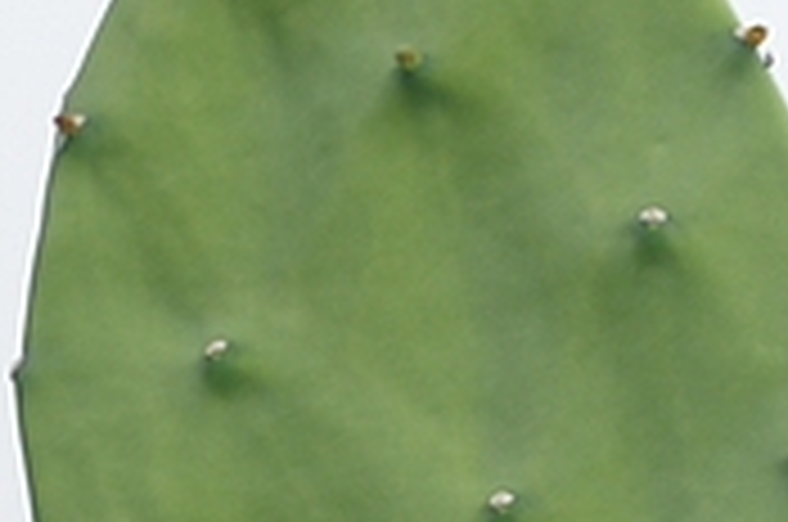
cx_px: 1378
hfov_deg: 5.7
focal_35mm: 359
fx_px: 7844
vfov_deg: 3.7
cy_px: 1523
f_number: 5.6
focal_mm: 33
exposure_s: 1/30
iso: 100
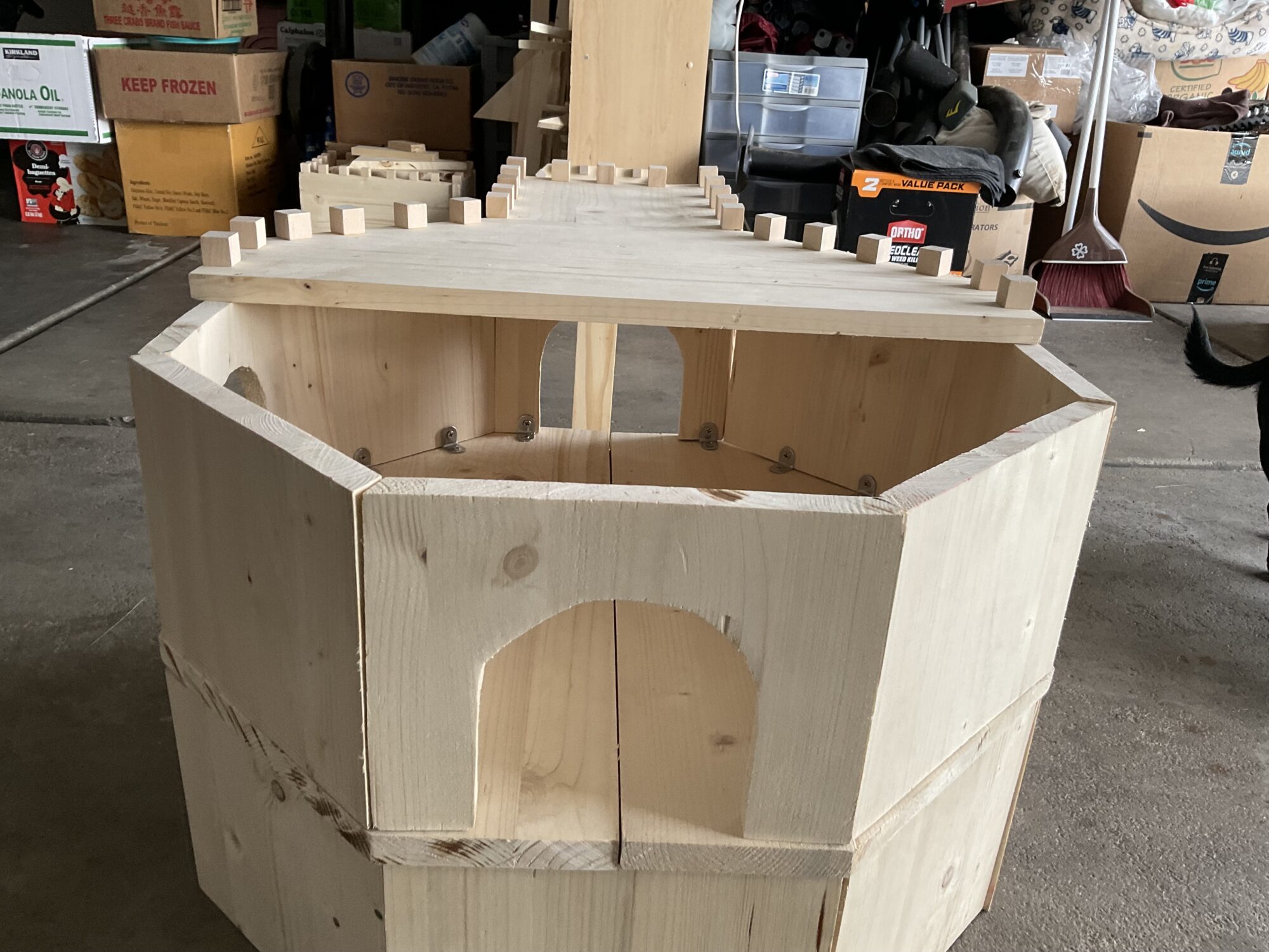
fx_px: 1063
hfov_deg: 61.7
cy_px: 476
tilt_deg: -20.9
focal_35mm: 29
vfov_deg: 48.2
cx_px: 634
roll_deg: -5.3
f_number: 1.8
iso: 64
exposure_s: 1/122
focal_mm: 3
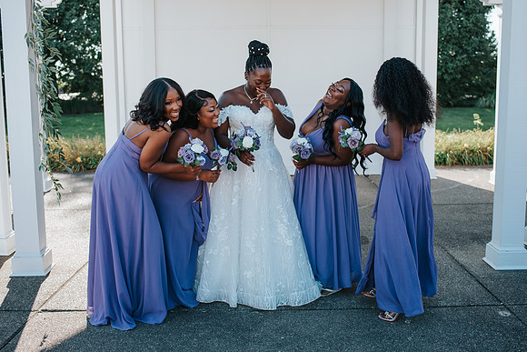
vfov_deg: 34.2
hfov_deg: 49.5
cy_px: 159
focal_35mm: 39
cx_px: 274
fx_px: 571
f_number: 2.8
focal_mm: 35
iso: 110
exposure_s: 1/640
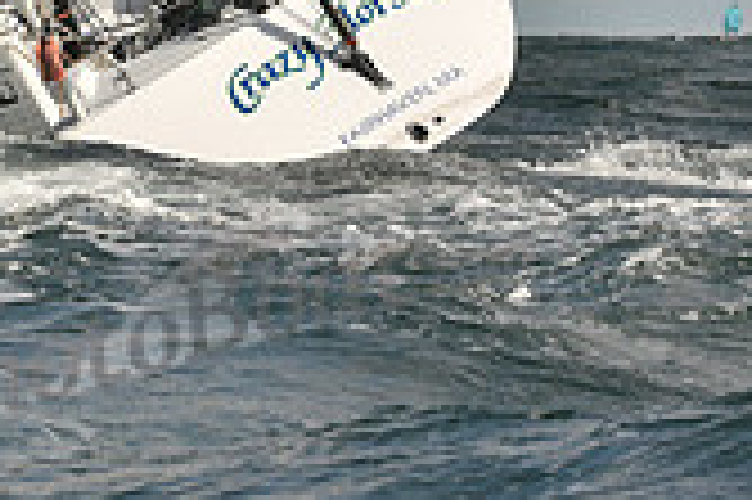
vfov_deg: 5.6
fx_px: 5071
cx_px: -333
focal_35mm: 243
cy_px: -309
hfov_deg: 8.3
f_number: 8
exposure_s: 1/800
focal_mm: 70
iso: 320
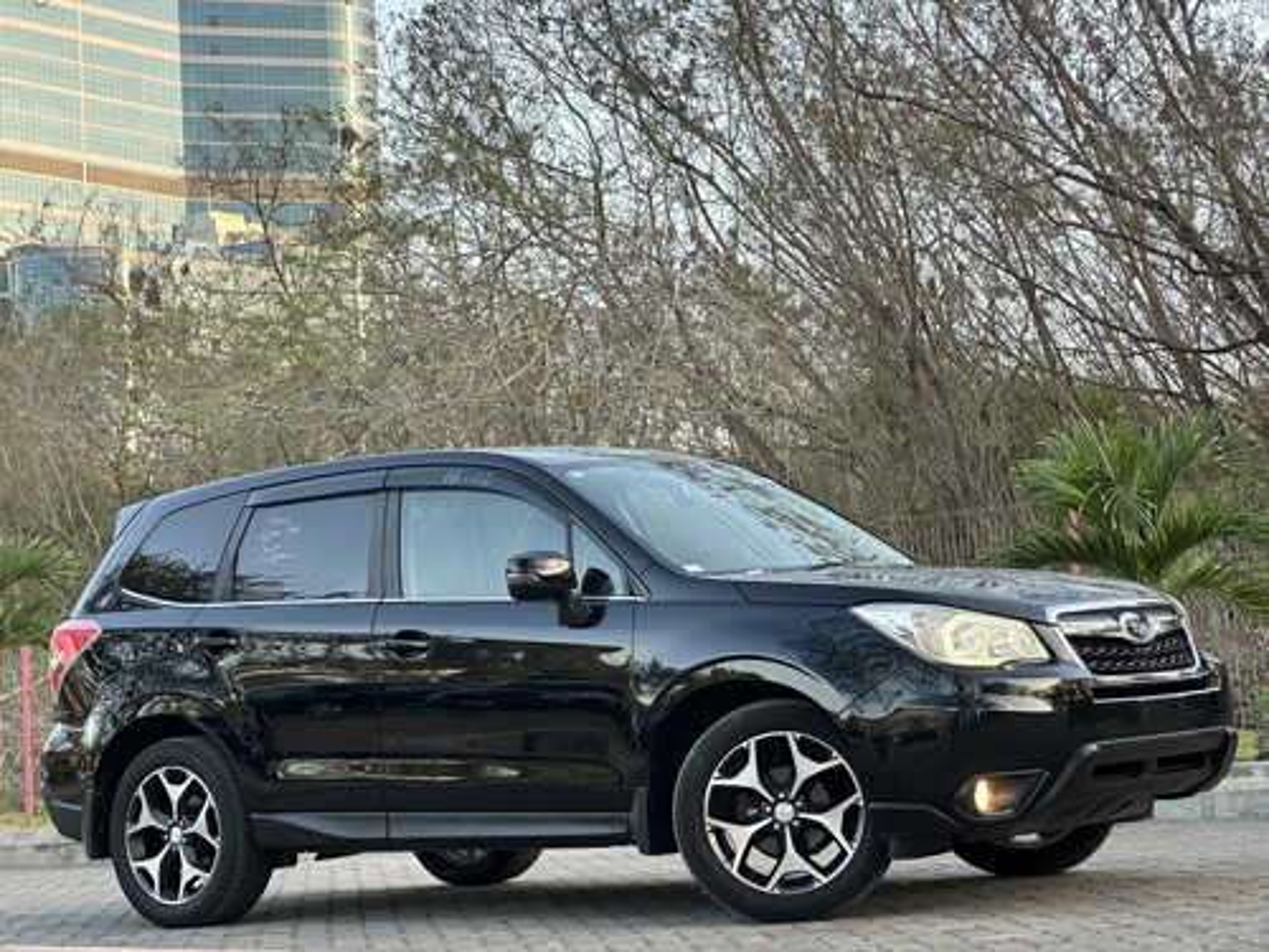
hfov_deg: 25.3
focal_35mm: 77
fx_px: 2823
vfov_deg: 19.1
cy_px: 476
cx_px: 634
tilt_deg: +4.7
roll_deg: +2.5
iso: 64
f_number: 2.8
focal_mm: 9
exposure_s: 1/99
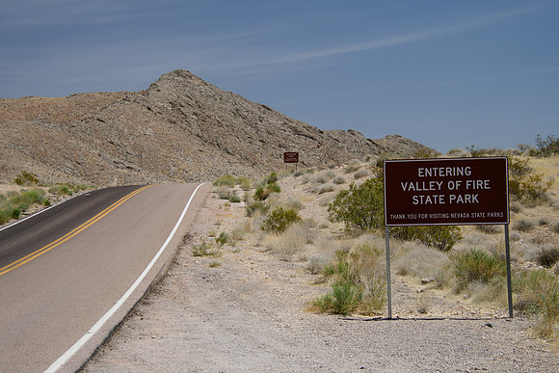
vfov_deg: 18.2
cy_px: 186
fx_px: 1165
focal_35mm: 75
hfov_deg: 27.0
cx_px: 280
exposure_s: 1/800
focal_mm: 50
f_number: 5
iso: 200
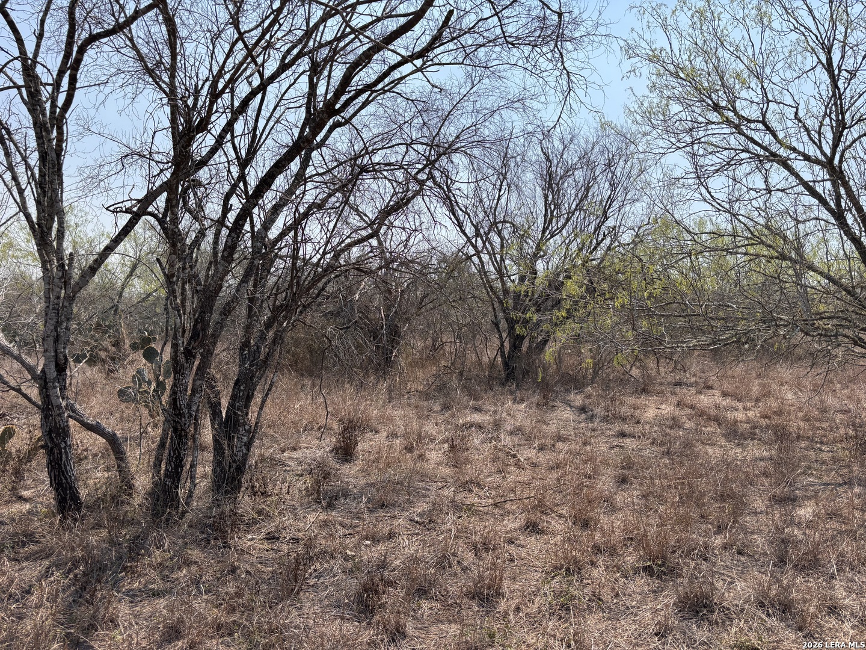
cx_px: 433
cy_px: 325
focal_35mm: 26
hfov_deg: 67.3
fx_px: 650
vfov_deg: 53.1
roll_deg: +0.0
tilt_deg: +1.3
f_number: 1.6
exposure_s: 1/3021
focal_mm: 5.96
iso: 50
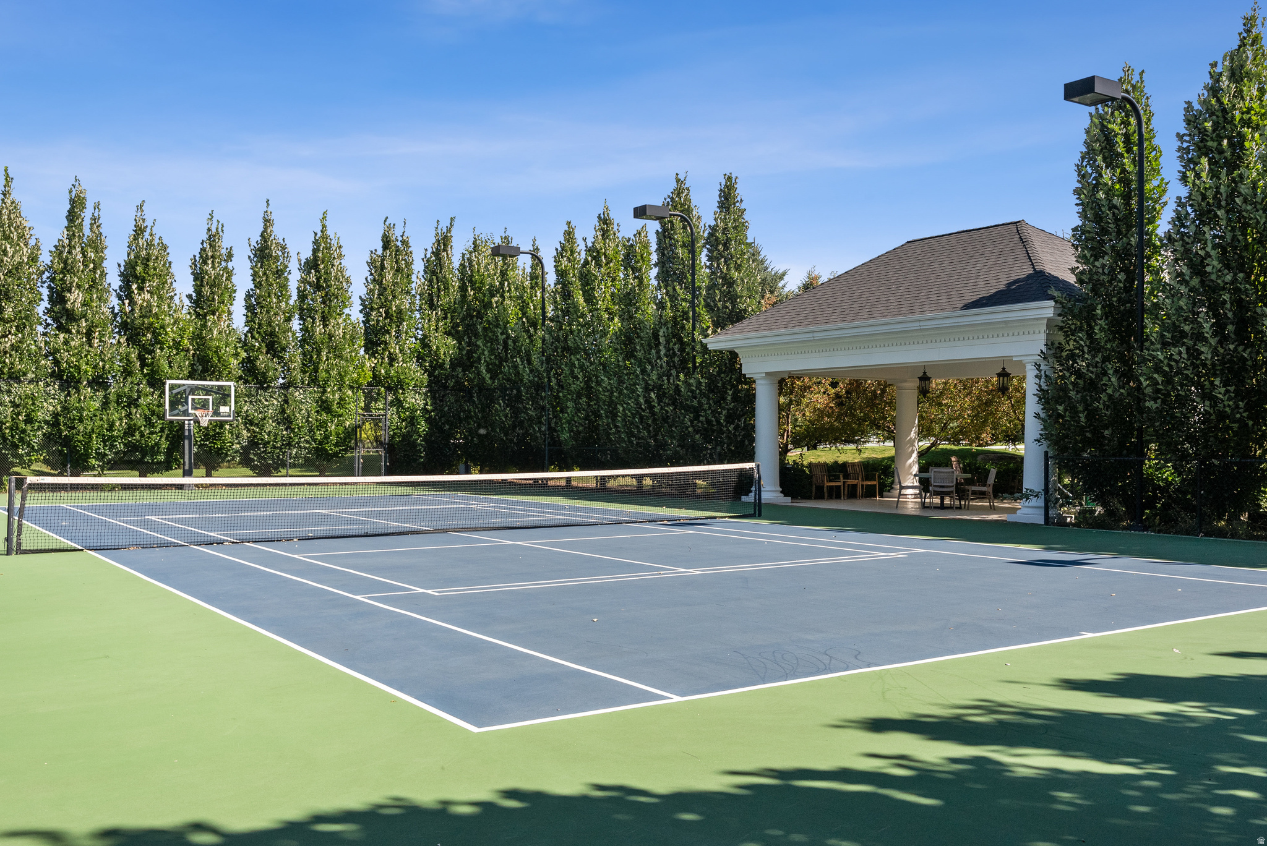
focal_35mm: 33
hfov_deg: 57.5
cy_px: 423
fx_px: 1155
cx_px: 634
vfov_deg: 40.2
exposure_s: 1/2000
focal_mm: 32.8
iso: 640
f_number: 6.3
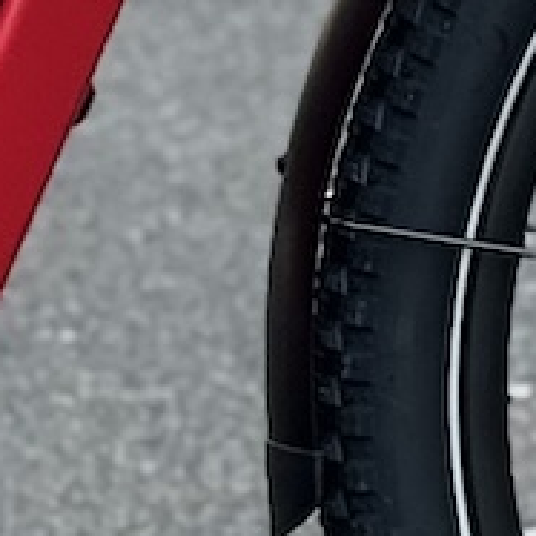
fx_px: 7638
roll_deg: -0.3
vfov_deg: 4.0
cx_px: -387
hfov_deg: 4.0
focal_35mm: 436
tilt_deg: -6.8
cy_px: -344
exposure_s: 1/170
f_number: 1.78
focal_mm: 6.76
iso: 80
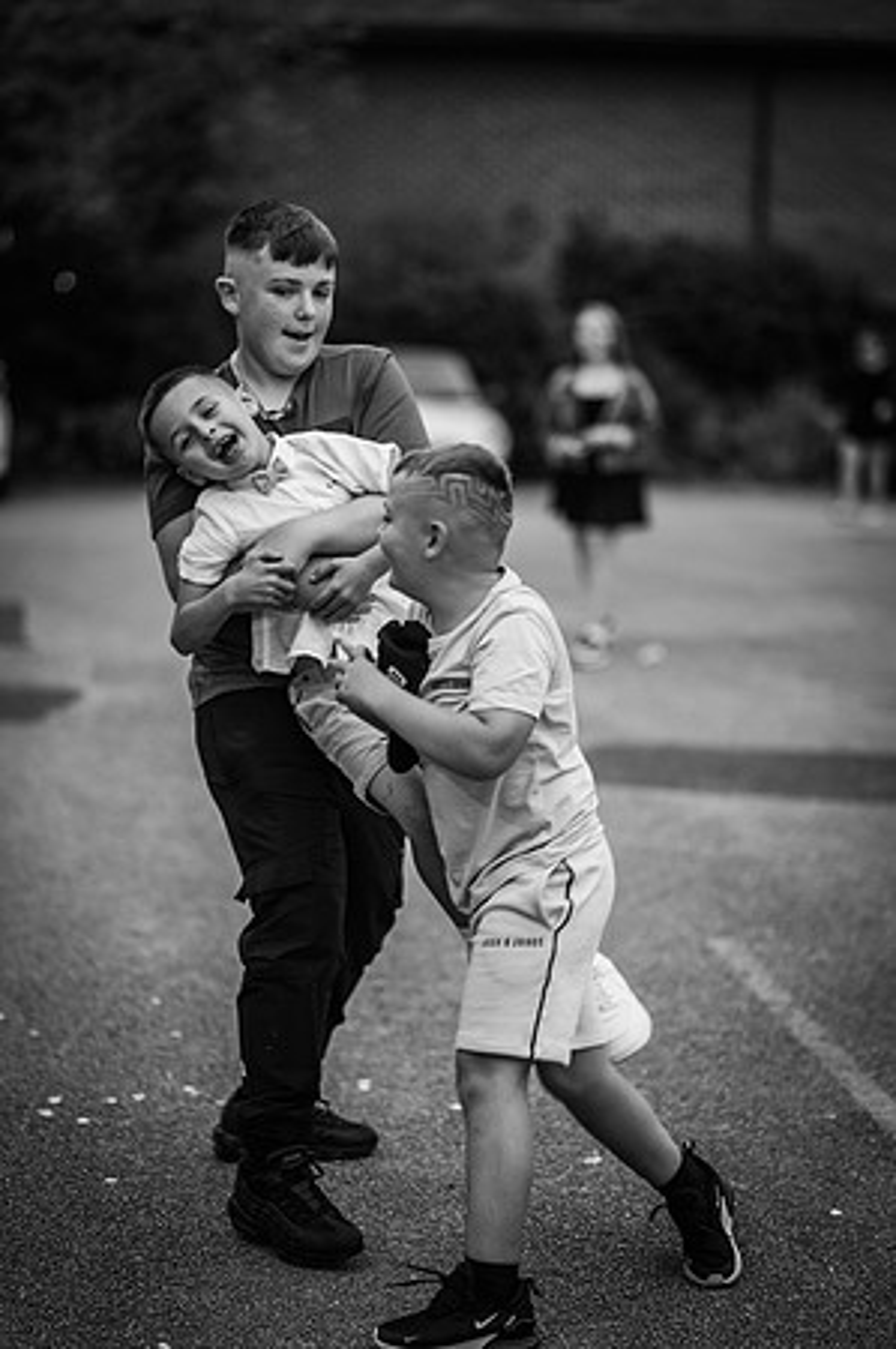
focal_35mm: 85
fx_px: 3180
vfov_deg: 23.9
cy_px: 674
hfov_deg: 16.0
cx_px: 448
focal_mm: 85
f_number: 1.8
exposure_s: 1/200
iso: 360
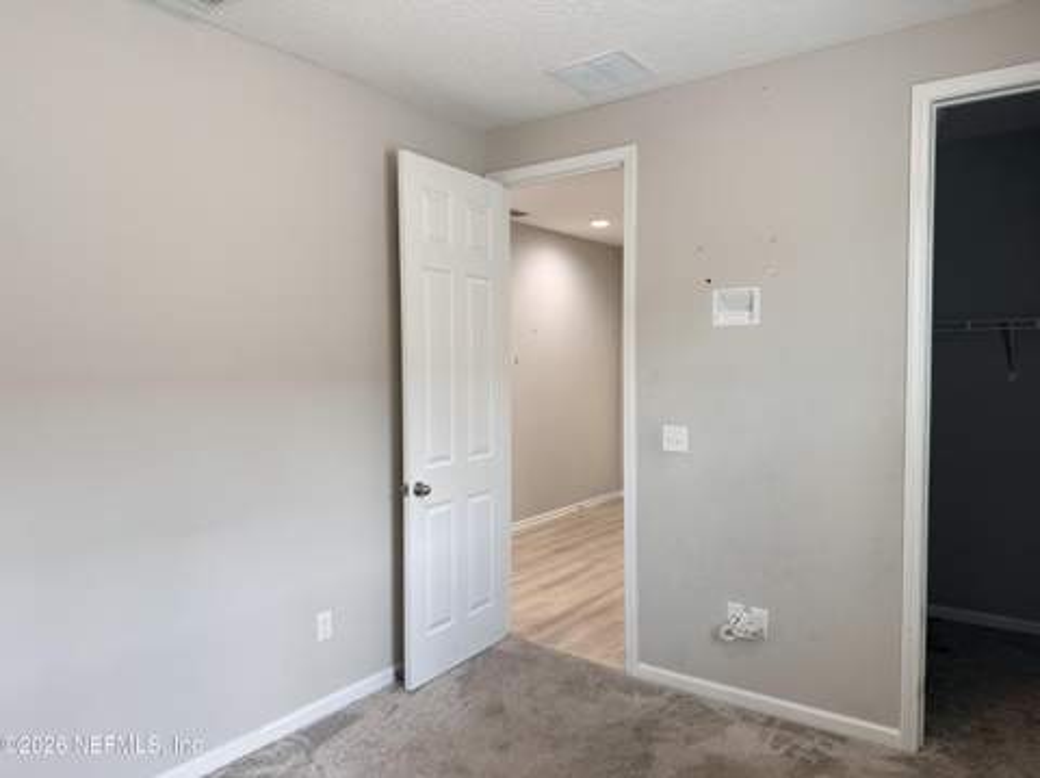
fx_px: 720
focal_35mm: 24
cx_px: 520
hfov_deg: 71.7
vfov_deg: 56.7
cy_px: 389
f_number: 1.78
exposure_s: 1/120
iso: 125
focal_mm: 6.76
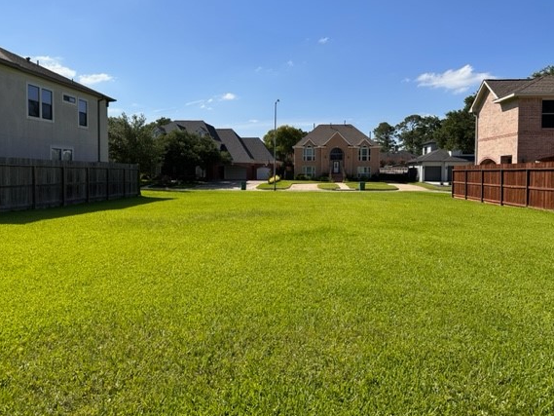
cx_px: 277
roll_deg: -0.8
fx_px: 432
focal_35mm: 27
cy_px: 185
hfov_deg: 65.3
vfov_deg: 51.3
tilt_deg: -2.2
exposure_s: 1/5525
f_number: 1.78
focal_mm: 6.86
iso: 80
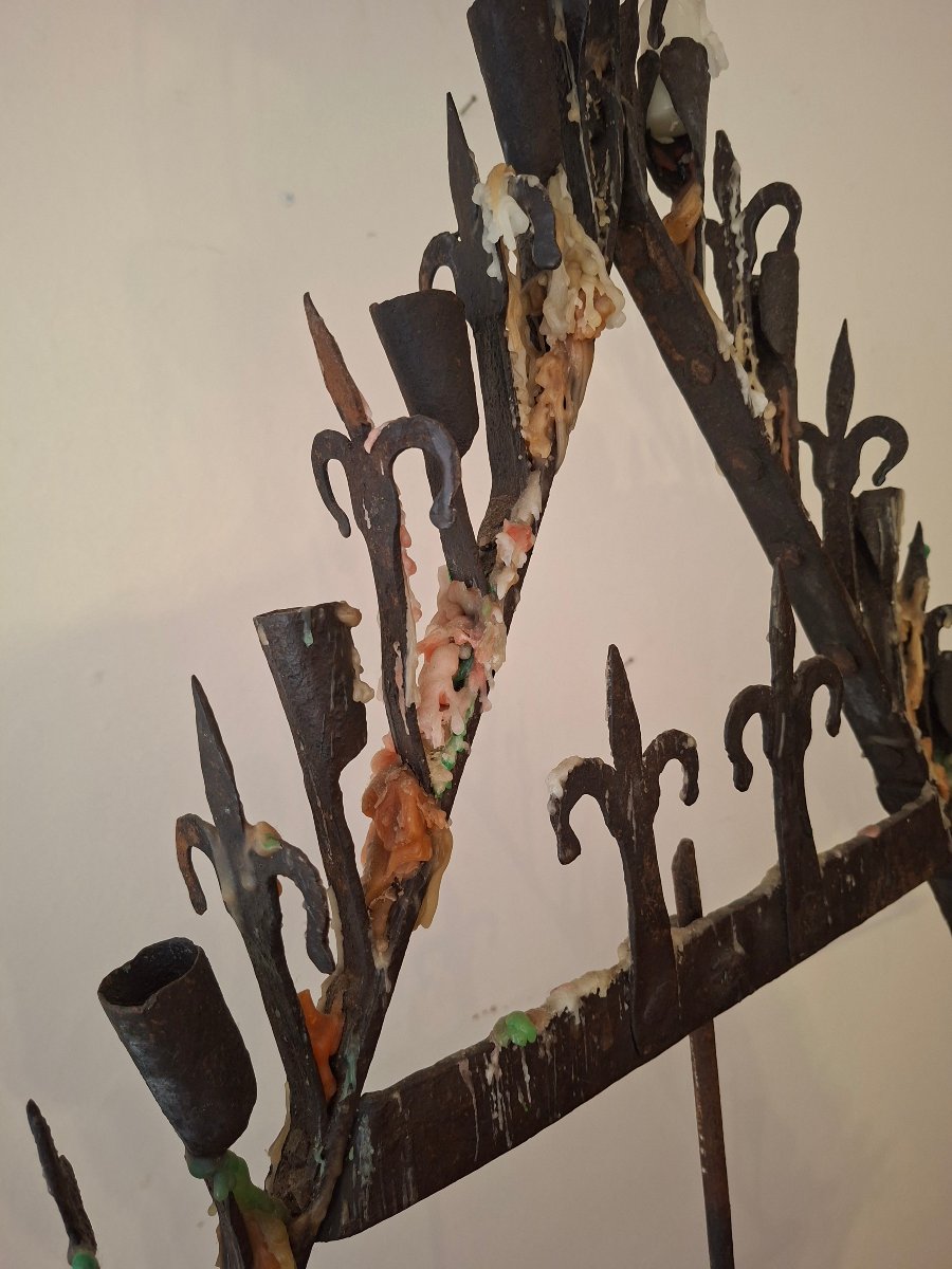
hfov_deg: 58.9
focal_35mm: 23
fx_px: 843
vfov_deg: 73.9
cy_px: 634
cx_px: 476
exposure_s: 1/33
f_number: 1.8
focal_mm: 5.54
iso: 400
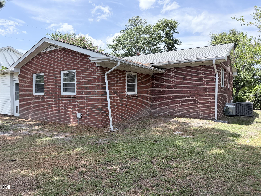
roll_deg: -0.7
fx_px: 181
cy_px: 98
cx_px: 130
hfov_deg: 71.6
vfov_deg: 56.8
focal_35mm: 24
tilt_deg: -3.1
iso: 100
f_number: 1.78
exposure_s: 1/2370
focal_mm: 6.76
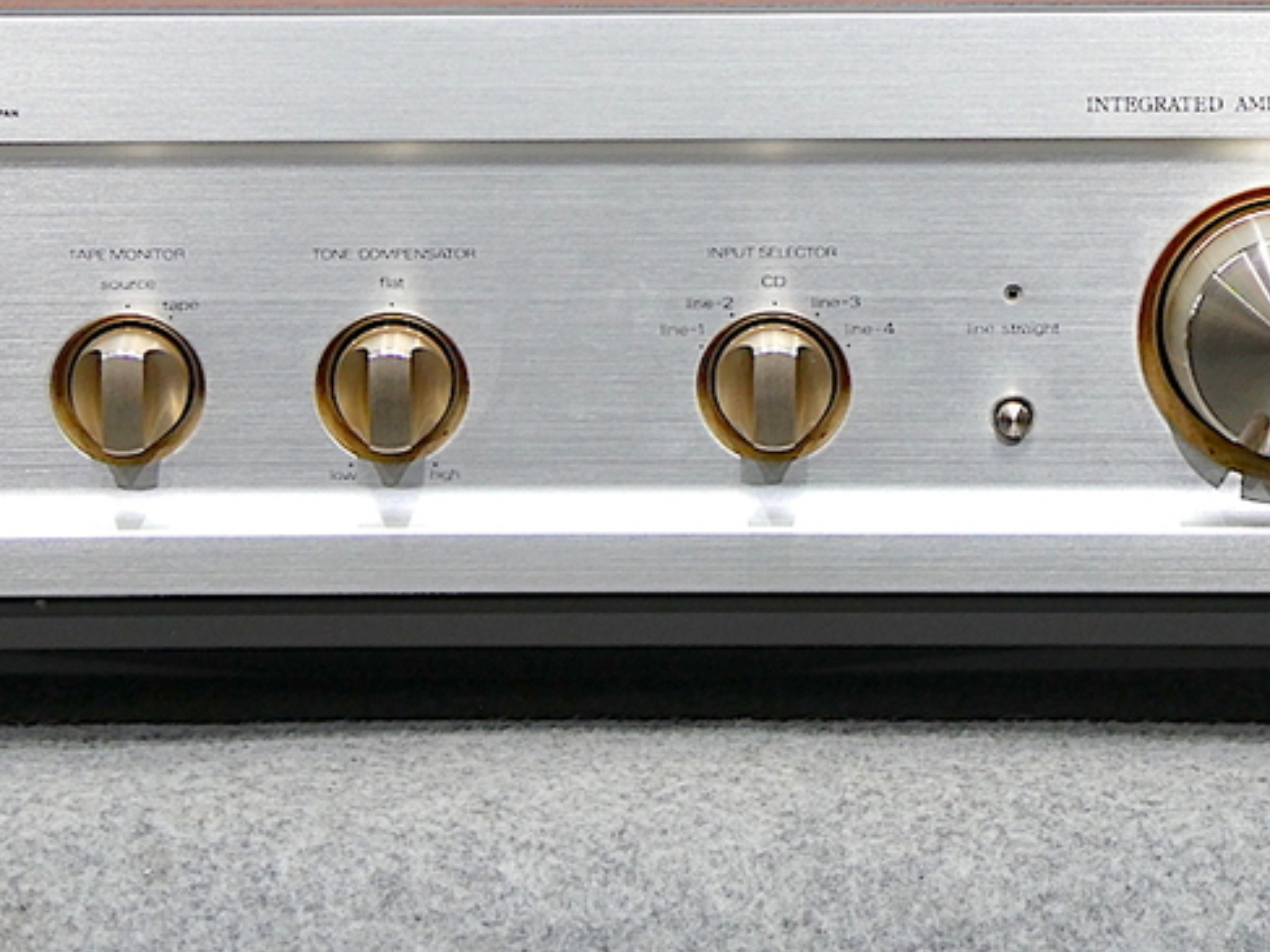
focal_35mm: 209
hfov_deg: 9.5
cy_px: 141
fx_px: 7666
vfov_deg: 7.1
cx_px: 522
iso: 200
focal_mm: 19
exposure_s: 1/15
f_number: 5.1
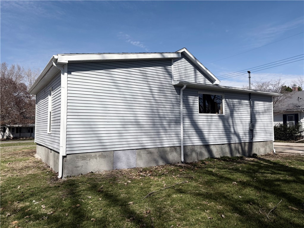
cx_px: 152
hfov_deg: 67.3
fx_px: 228
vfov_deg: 53.1
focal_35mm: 26
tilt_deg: +4.4
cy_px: 114
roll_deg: +0.5
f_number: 1.6
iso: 64
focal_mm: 5.96
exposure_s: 1/7813
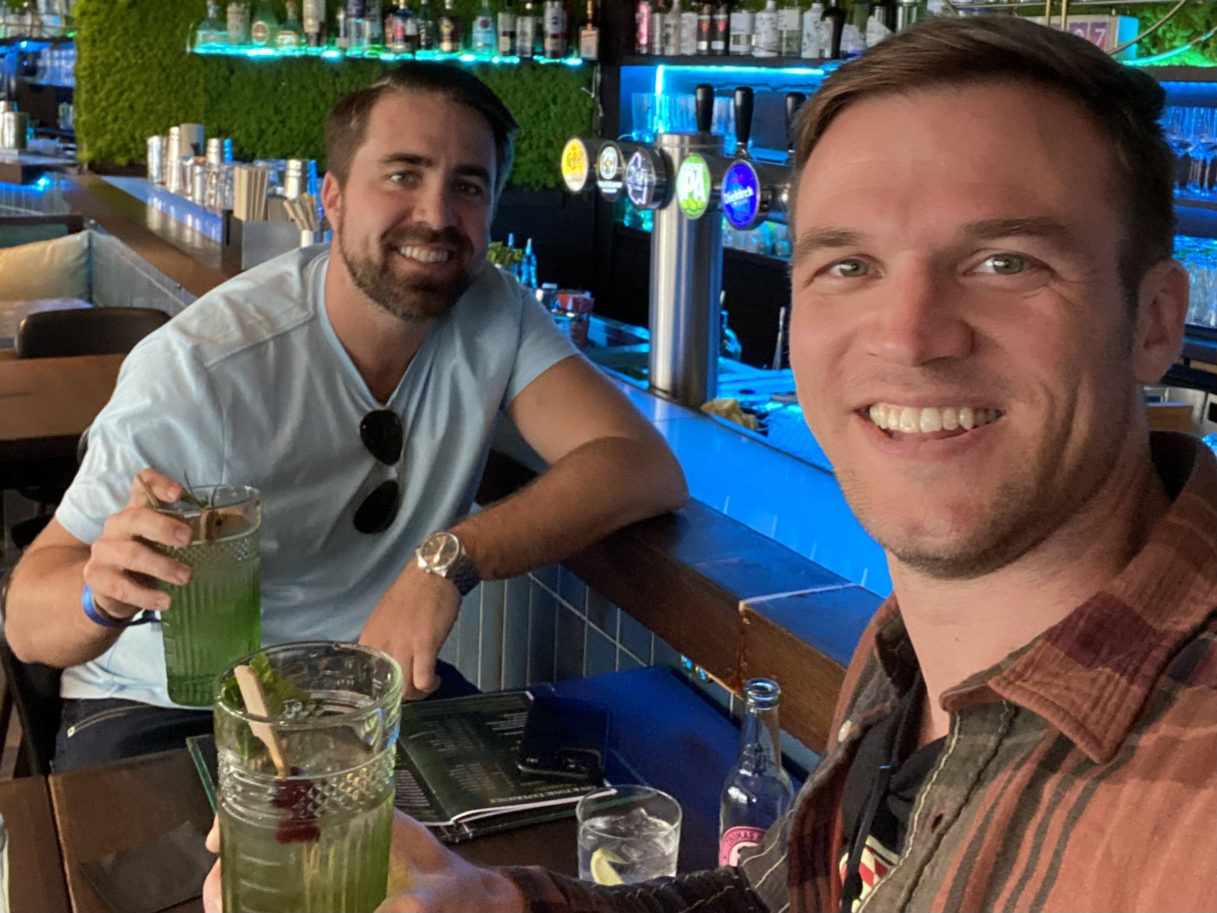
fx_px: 1055
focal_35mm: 30
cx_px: 608
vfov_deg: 46.8
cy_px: 456
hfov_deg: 60.0
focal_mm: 2.71
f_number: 2.2
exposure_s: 1/25
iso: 320
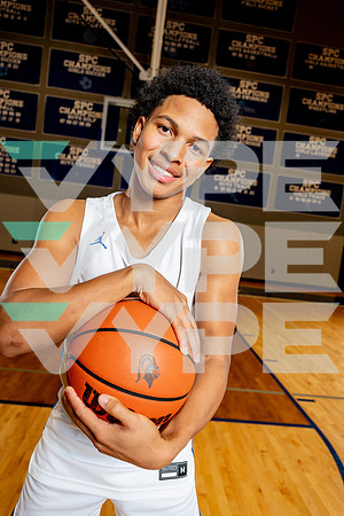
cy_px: 258
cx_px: 172
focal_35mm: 24
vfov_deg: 73.7
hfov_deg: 53.1
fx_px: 344
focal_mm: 24
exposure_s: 1/250
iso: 250
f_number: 4
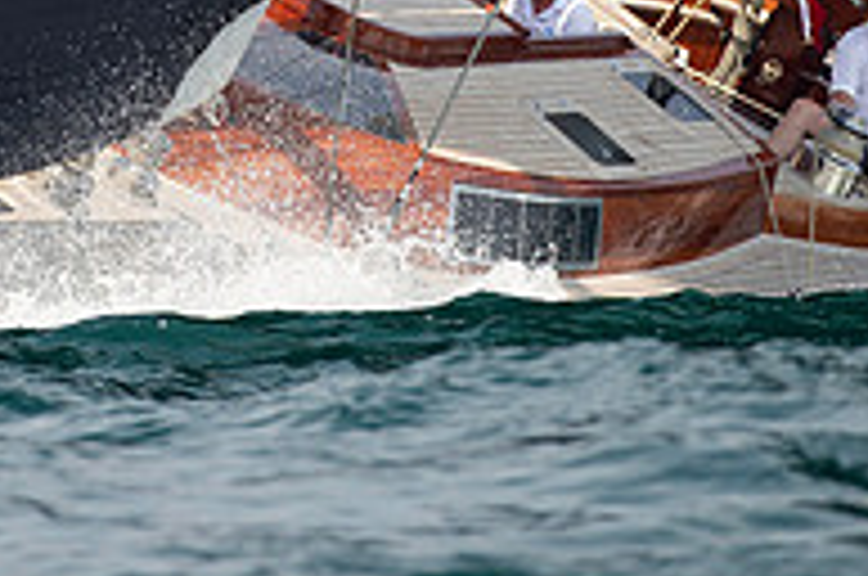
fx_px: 27441
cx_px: 252
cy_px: -220
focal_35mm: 1140
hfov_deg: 1.8
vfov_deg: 1.2
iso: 400
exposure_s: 1/1600
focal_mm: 350
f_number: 5
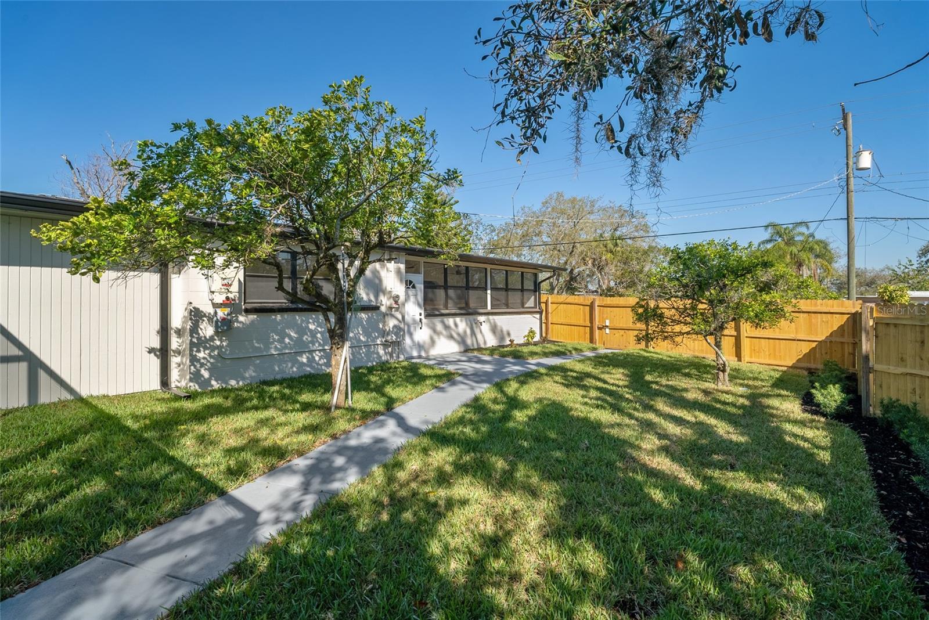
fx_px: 413
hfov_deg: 96.7
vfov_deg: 73.8
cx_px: 464
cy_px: 310
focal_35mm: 16
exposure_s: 1/320
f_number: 9
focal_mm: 16
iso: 200
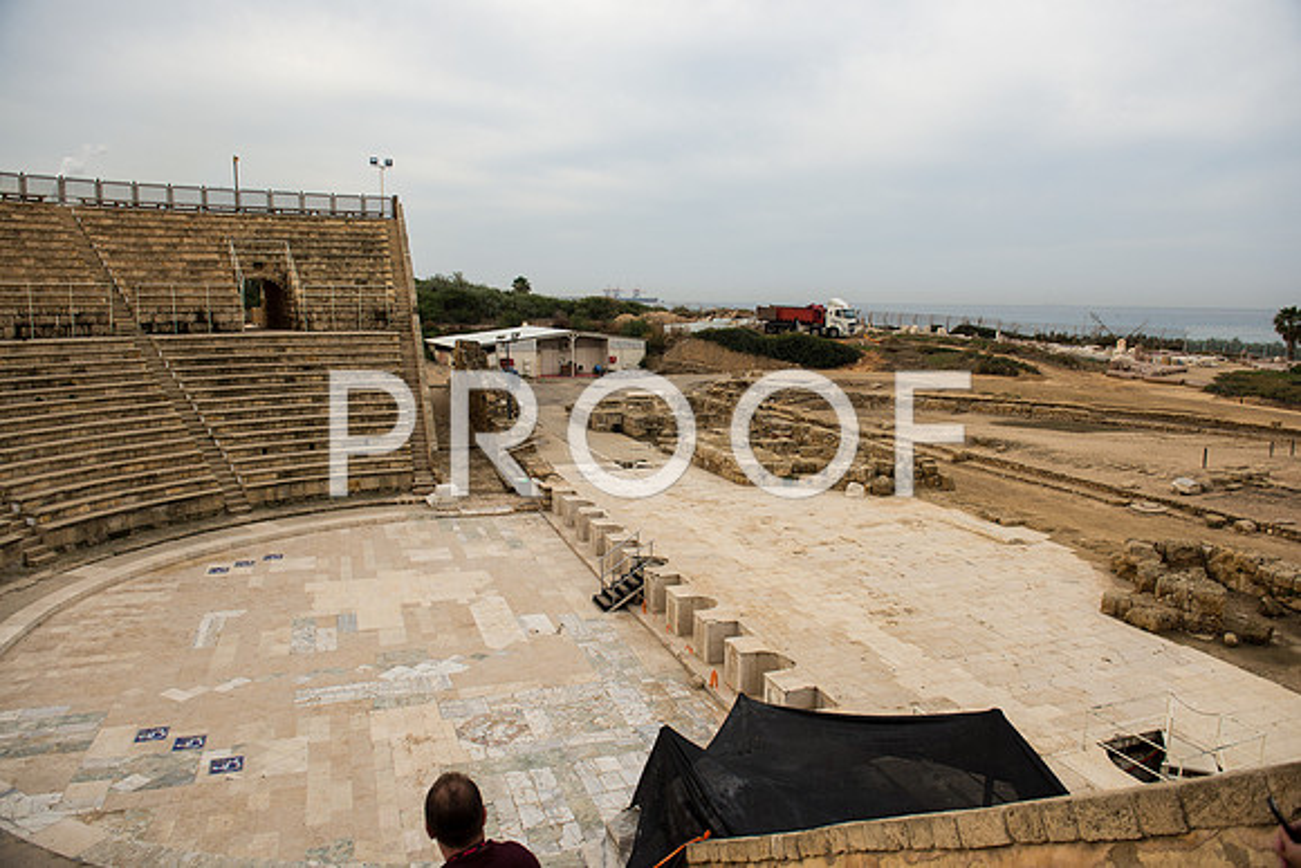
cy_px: 434
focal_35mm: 24
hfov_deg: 73.7
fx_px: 867
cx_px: 650
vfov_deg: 53.2
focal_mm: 24
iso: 100
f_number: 3.5
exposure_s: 1/640
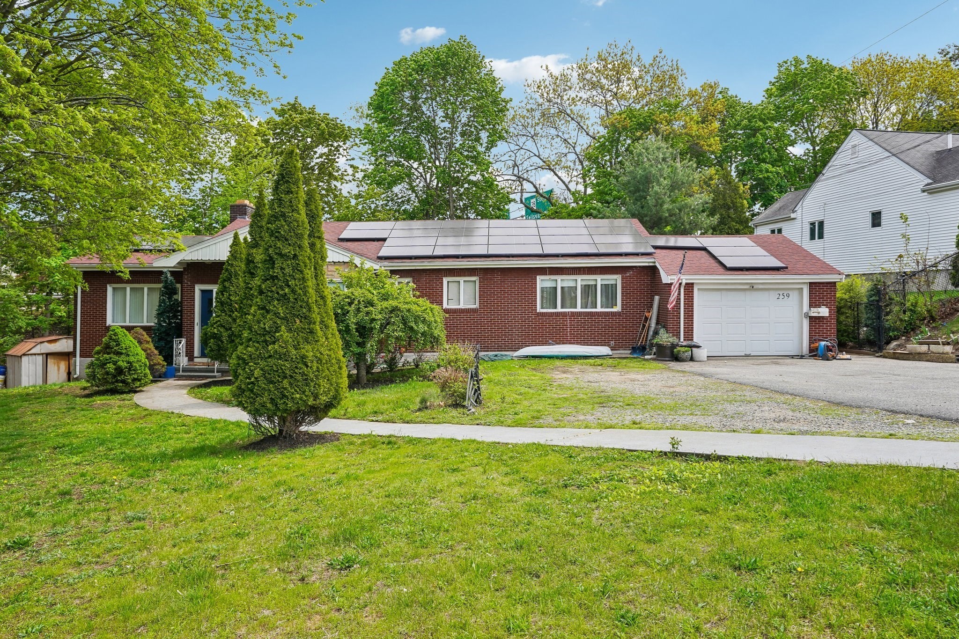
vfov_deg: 53.1
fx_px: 639
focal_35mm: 24
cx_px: 480
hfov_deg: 73.7
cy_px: 320
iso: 100
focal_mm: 24
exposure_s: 1/80
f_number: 9
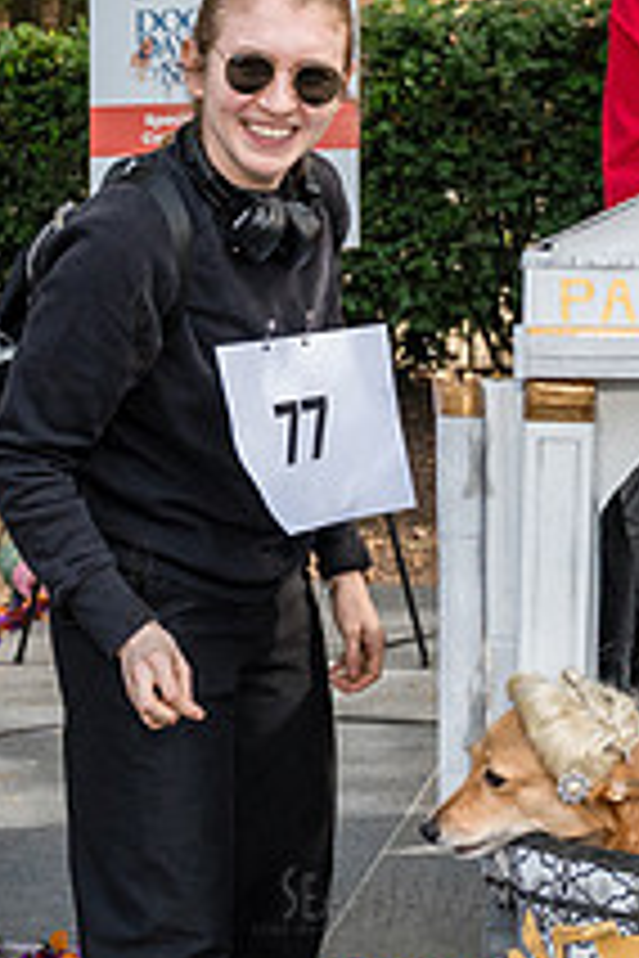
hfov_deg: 17.9
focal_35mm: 76
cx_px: 317
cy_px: 454
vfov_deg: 26.6
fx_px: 2023
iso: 1000
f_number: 4
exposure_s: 1/1250
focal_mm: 24
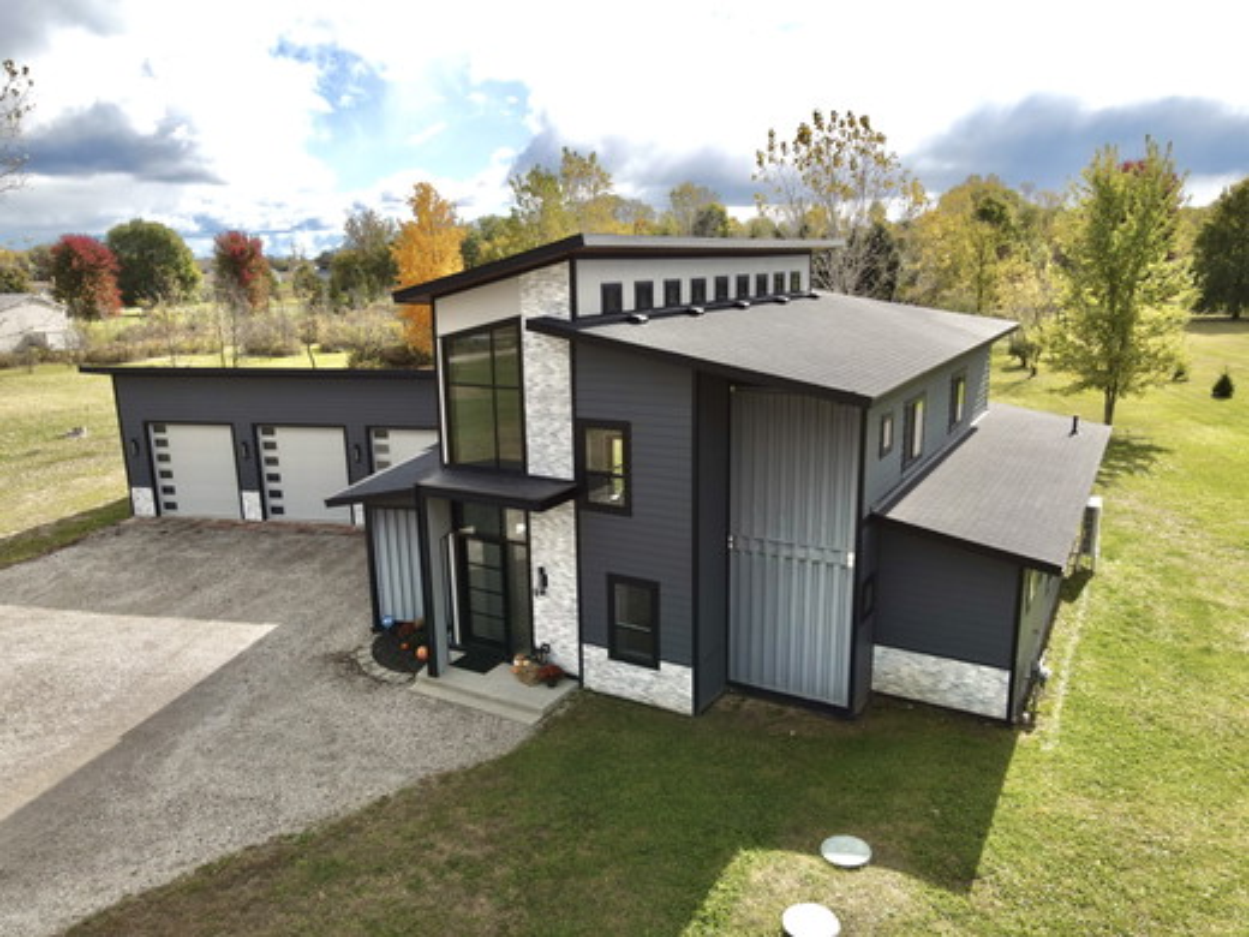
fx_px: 866
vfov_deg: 56.8
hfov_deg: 71.6
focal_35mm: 24
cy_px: 468
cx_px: 624
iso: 100
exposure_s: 1/500
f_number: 2.8
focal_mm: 4.5
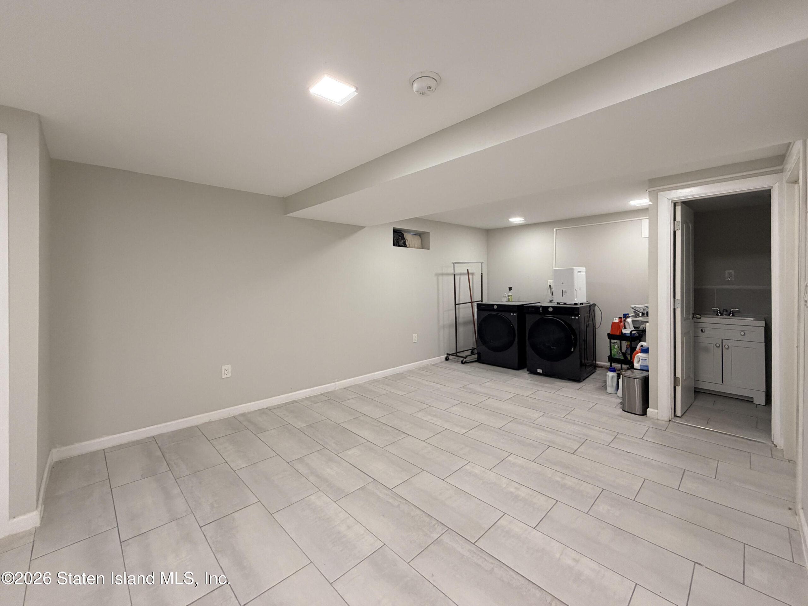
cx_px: 404
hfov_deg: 102.1
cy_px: 303
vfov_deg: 85.7
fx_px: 327
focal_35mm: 14
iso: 320
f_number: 2.2
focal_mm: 2.22
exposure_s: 1/120
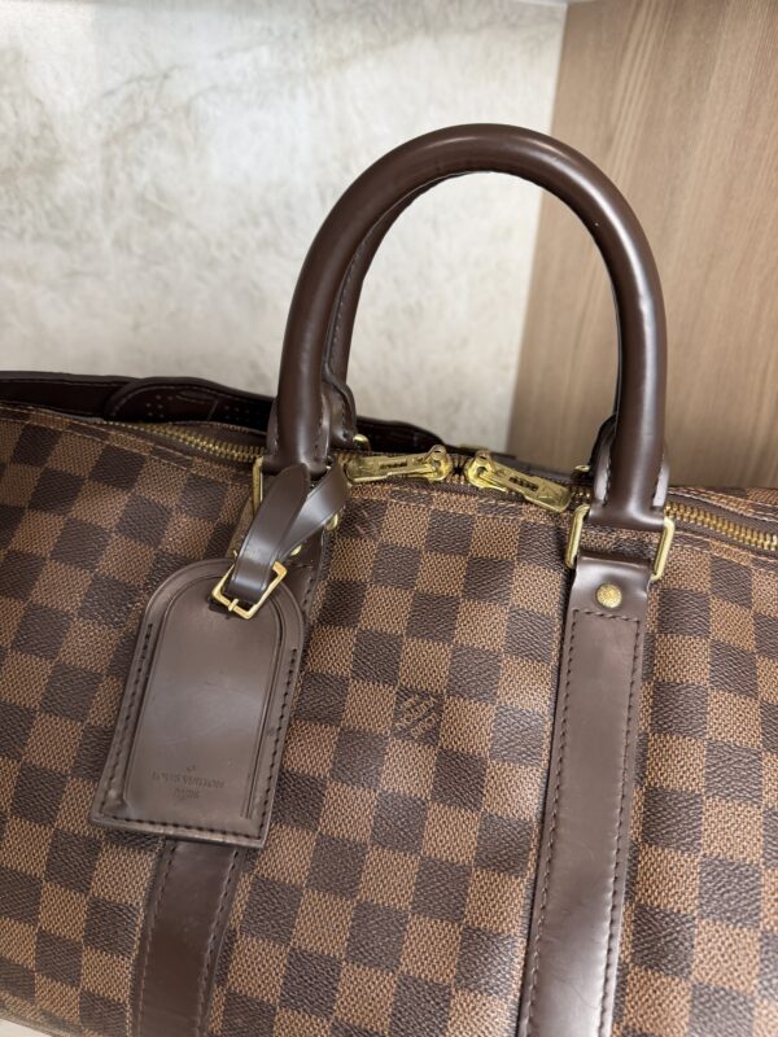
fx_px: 719
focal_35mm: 24
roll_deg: -4.4
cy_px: 518
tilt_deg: -29.6
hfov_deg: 56.8
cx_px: 389
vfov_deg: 71.6
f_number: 1.78
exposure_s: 1/60
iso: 125
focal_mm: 6.76
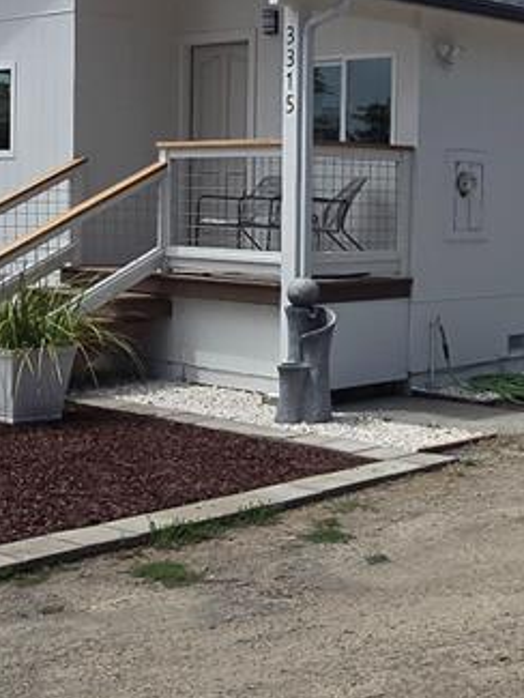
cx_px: 431
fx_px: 1210
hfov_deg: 24.0
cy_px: 264
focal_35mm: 60
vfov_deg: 32.0
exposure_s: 1/6292
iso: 100
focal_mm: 2.2
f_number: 2.2
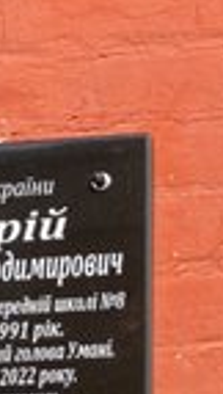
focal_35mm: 70
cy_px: 387
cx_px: -179
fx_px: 732
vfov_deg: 28.4
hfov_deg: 15.0
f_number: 1.6
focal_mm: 6.14
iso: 50
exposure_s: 1/366
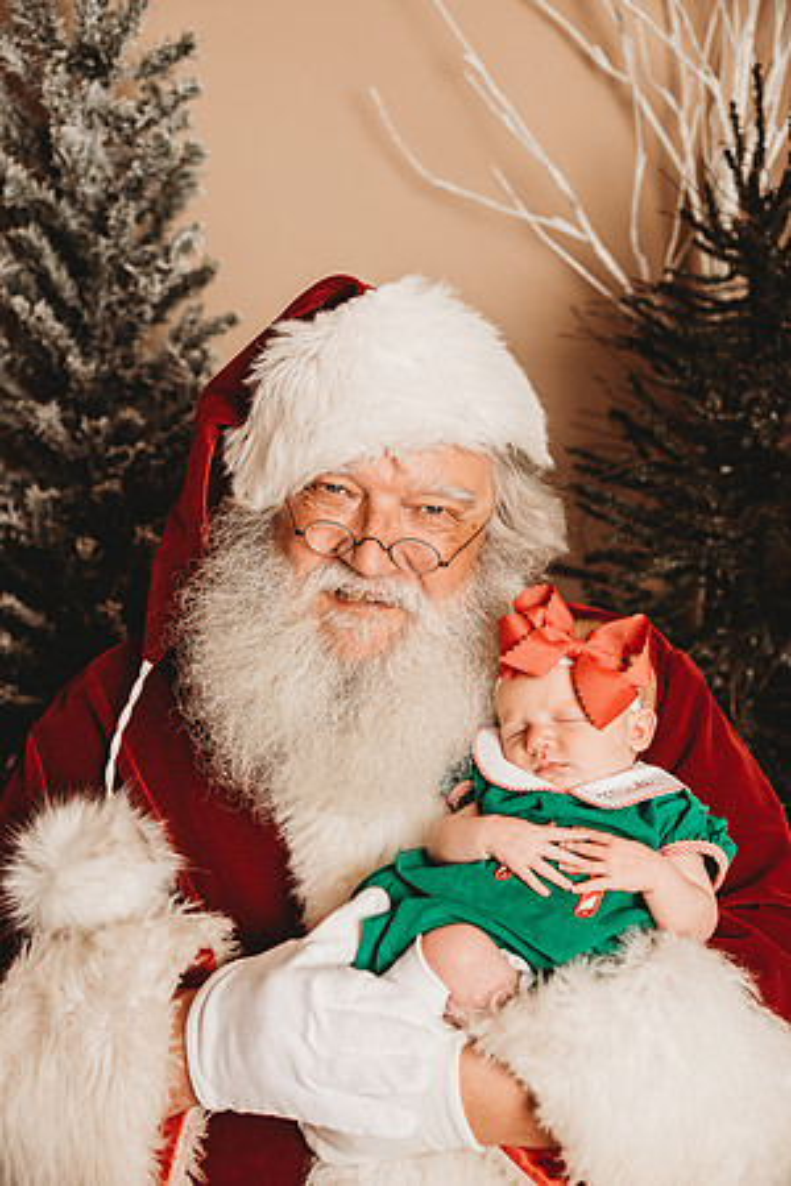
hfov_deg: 26.0
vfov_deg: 38.2
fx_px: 1714
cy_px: 593
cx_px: 396
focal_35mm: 52
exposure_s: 1/160
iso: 100
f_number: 4
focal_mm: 52
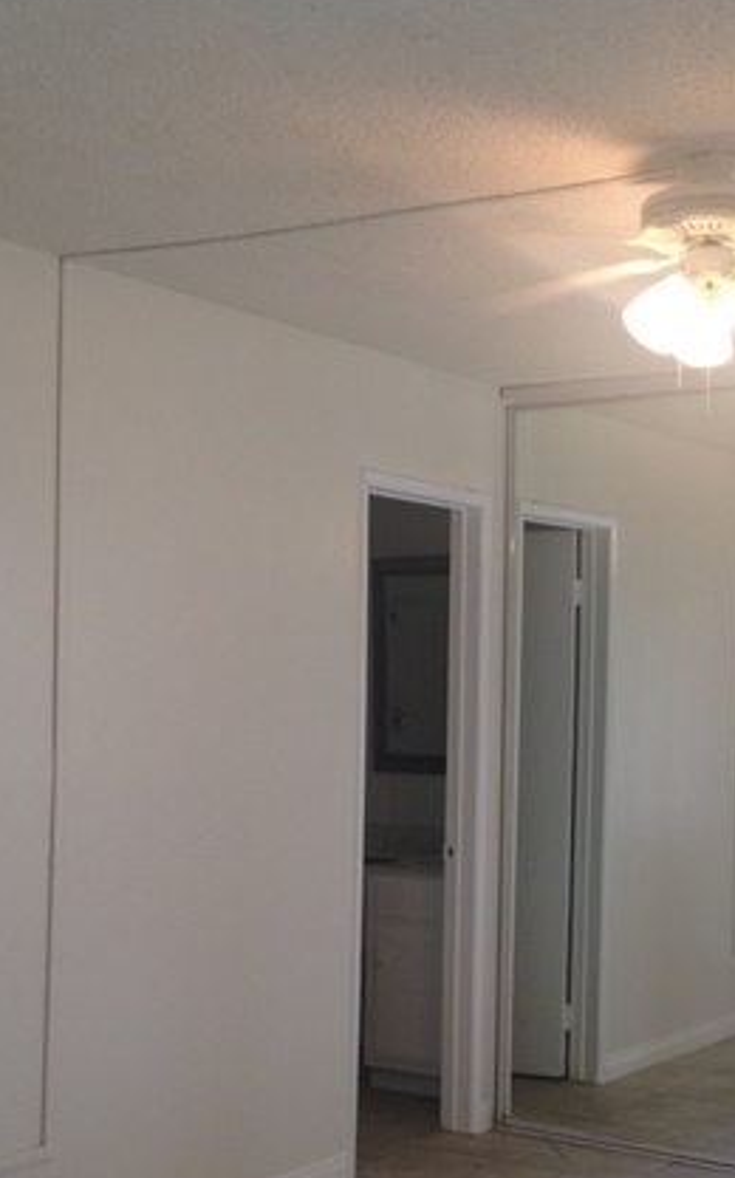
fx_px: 1798
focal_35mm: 56
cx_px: 507
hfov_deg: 23.0
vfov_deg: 36.2
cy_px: 664
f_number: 2.4
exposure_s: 1/60
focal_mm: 4.12
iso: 64
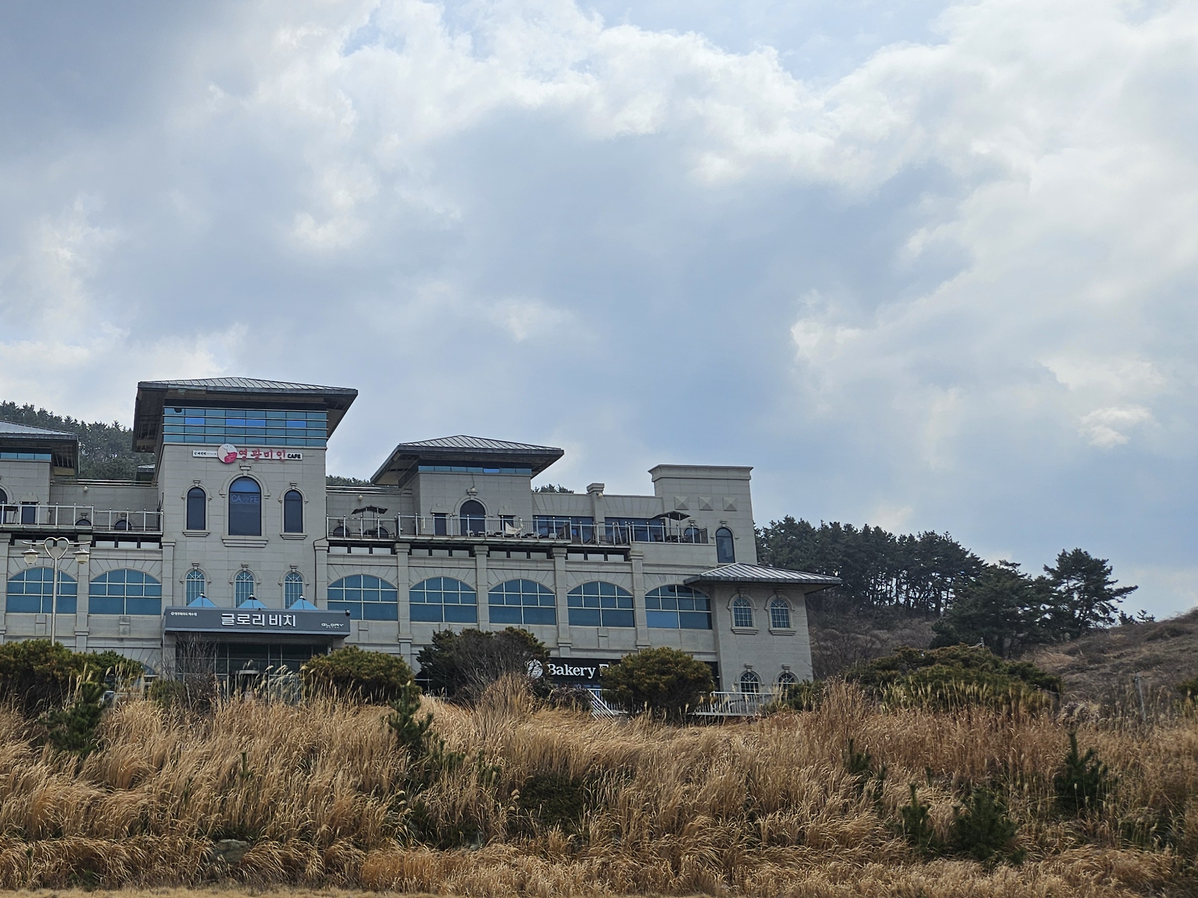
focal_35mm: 39
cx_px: 195
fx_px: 1350
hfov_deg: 44.8
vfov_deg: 36.8
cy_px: 463
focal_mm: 5.4
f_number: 1.8
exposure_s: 1/4542
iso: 25
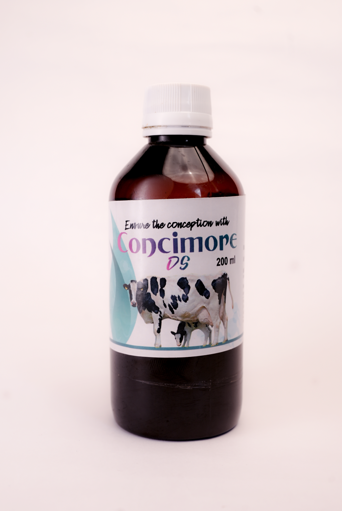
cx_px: 171
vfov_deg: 54.4
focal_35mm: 35
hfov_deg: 37.9
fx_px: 498
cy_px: 256
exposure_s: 1/100
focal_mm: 35
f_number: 6.3
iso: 250
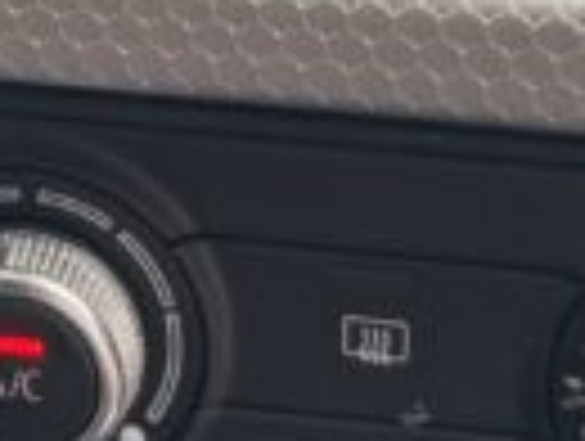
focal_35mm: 189
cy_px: -454
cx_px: -315
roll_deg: +3.0
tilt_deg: -13.0
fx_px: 3200
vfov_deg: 7.6
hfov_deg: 10.1
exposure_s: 1/137
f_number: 1.78
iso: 64
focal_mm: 6.76
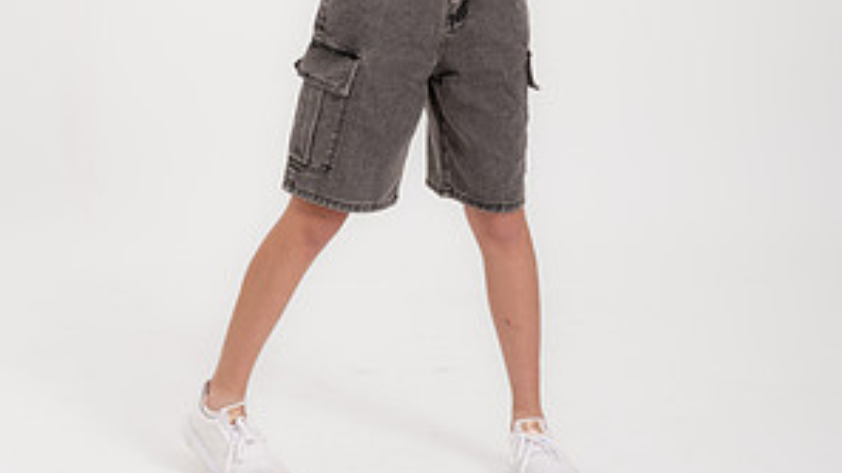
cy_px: -48
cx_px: 420
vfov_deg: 12.9
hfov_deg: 23.2
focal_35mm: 92
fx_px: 2054
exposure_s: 1/160
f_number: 10
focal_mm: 58
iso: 400
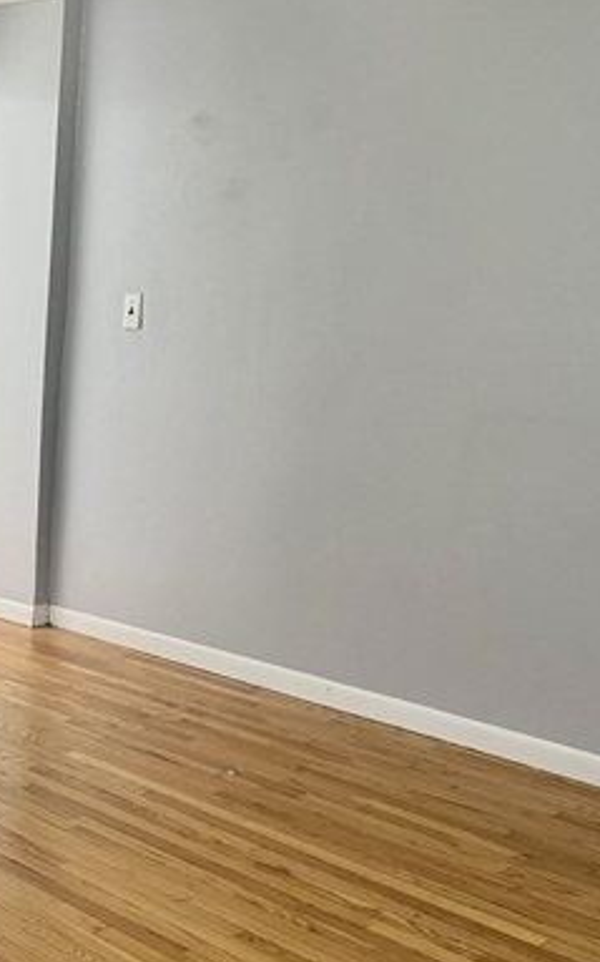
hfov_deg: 23.6
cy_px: 668
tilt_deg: -15.7
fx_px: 1336
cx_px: -75
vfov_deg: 39.0
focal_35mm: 51
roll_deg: -1.6
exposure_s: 1/60
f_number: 1.78
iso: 400
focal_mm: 6.86
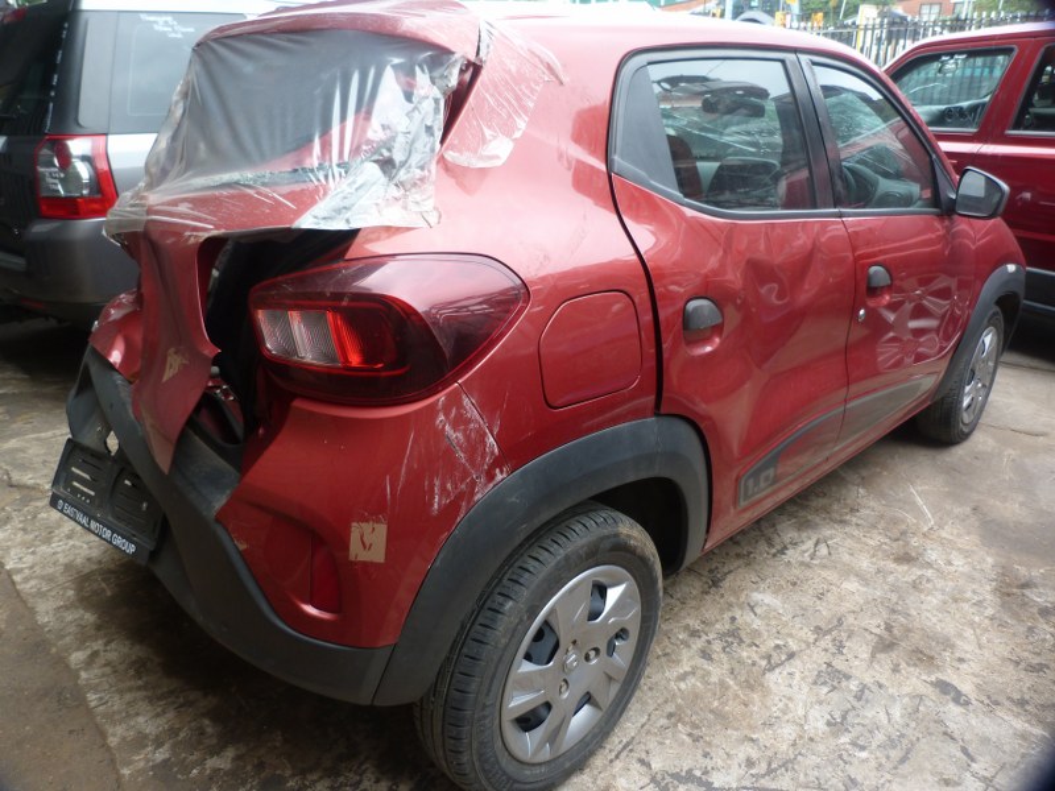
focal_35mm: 25
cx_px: 528
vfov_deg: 54.9
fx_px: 762
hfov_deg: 69.4
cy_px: 396
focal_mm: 4.5
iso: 80
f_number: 2.8
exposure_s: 1/100
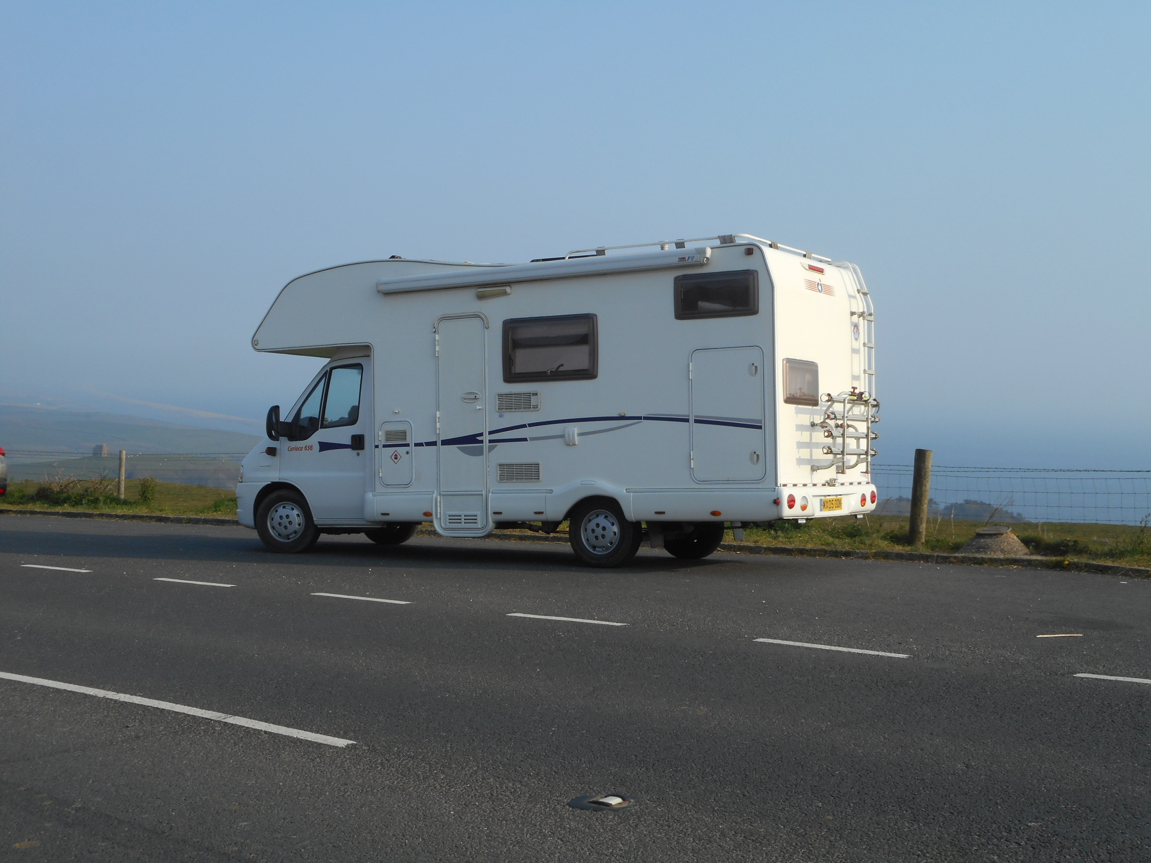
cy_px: 432
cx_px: 576
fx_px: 1696
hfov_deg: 37.5
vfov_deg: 28.6
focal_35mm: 51
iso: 80
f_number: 4.9
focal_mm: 9.1
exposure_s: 1/500
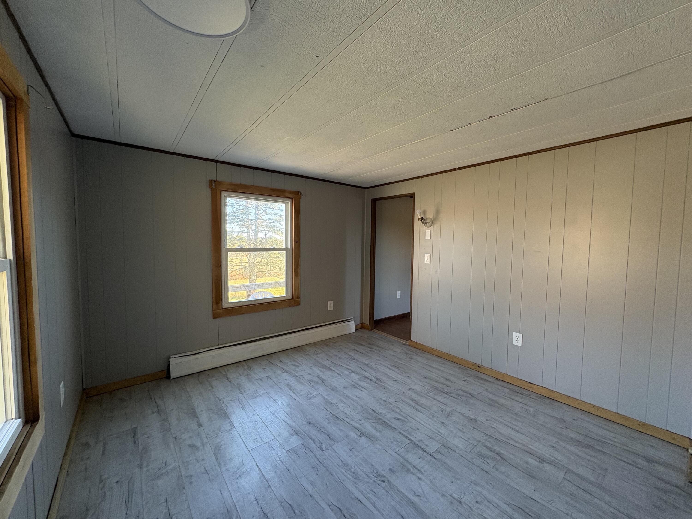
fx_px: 280
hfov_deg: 102.1
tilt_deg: -2.9
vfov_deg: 85.7
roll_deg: +0.3
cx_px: 346
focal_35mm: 14
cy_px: 260
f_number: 2.2
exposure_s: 1/99
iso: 200
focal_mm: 2.22
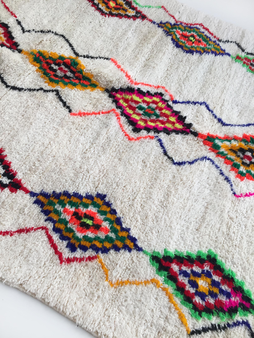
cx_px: 127
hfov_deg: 48.2
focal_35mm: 29
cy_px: 169
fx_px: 284
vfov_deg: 61.7
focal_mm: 4.15
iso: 50
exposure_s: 1/120
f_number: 2.2
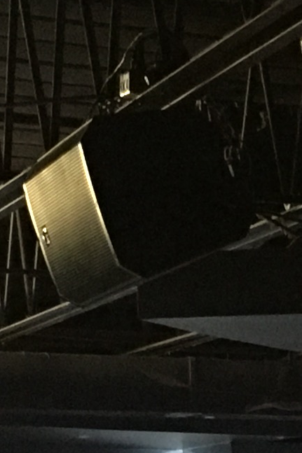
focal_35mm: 188
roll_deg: -0.7
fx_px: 2367
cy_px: 704
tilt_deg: -2.7
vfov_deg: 10.5
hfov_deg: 7.1
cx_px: 549
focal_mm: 4.15
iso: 250
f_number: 2.2
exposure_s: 1/4
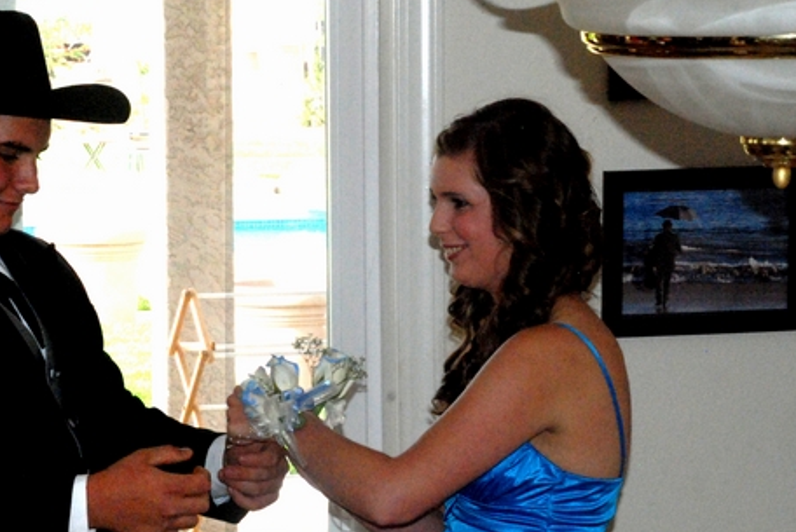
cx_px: 258
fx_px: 3607
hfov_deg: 12.6
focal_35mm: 163
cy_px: 333
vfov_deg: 8.4
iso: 1600
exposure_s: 1/200
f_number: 16
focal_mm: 66
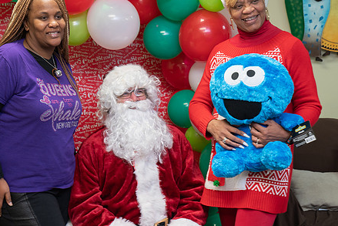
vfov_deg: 18.4
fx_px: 695
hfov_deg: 27.3
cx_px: 154
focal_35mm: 74
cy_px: 107
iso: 640
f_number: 4.5
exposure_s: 1/30
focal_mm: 56
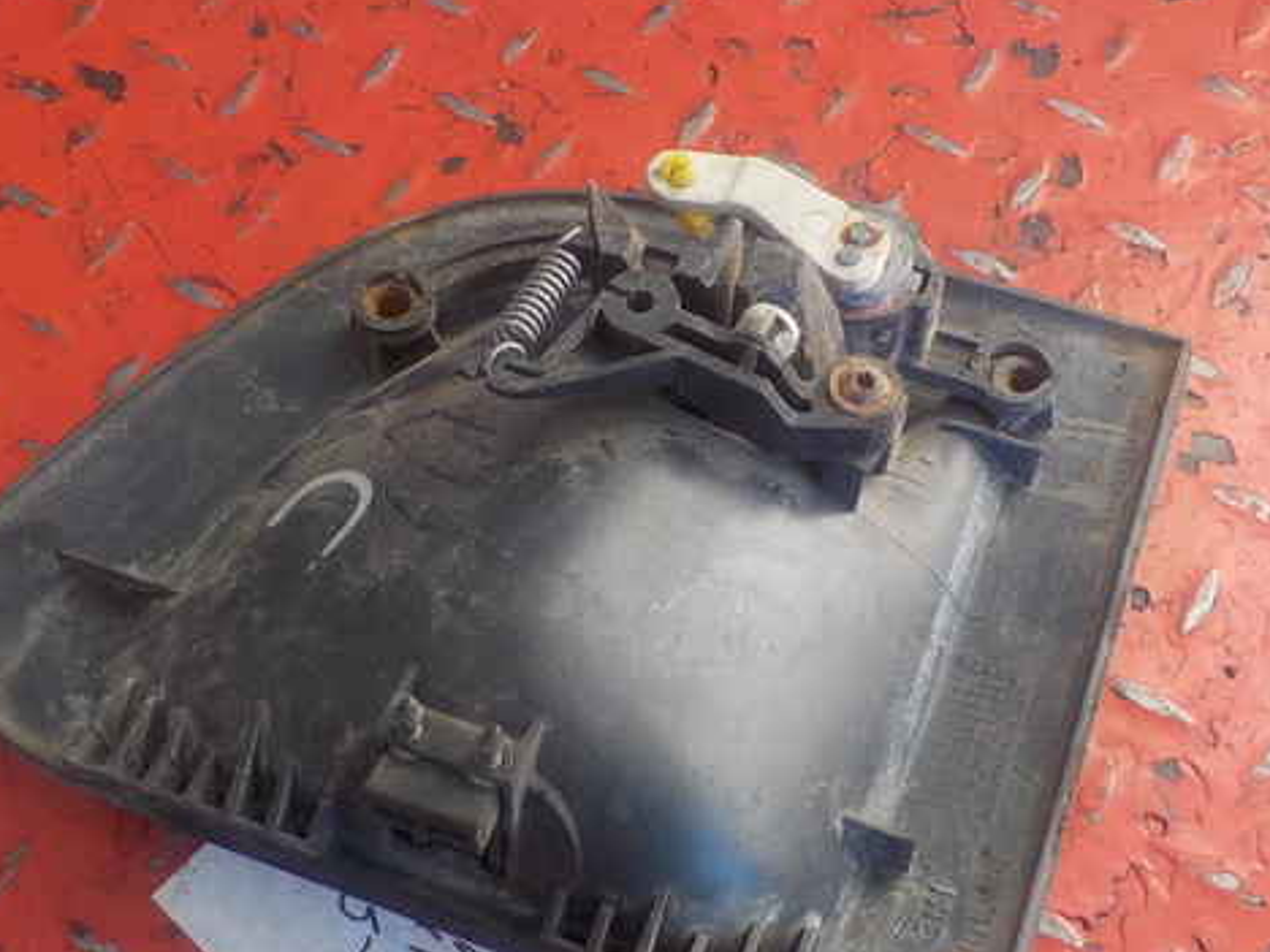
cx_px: 627
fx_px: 1504
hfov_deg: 45.8
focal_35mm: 41
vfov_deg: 35.0
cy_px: 591
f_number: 3.3
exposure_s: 1/50
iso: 125
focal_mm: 4.1
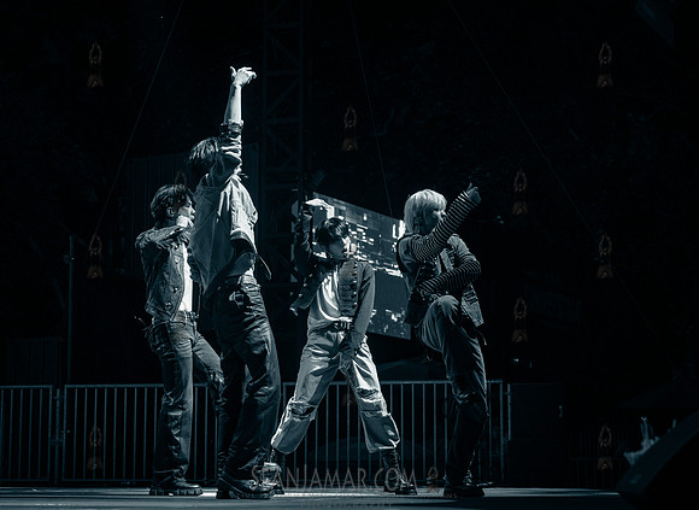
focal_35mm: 71
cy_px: 250
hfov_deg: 27.7
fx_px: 1418
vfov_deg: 20.4
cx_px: 319
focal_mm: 63
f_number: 4
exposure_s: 1/400
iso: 4000
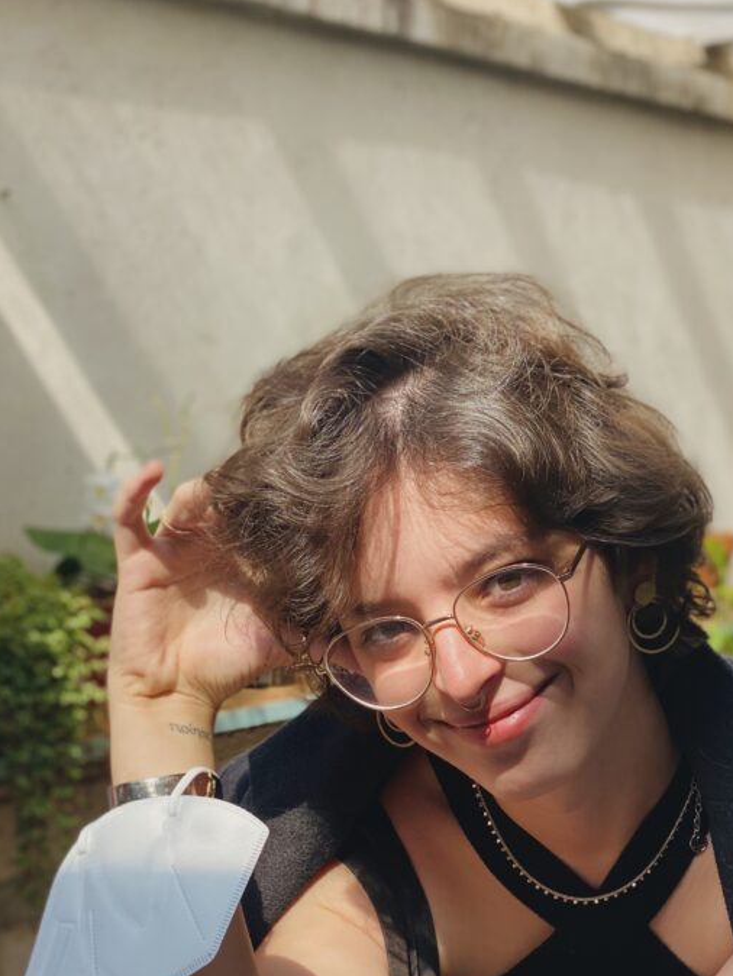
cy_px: 666
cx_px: 506
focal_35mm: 79
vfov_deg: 24.6
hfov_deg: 18.6
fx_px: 2229
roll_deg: +0.5
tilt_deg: -4.5
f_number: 2
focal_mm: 6
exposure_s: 1/255
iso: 20
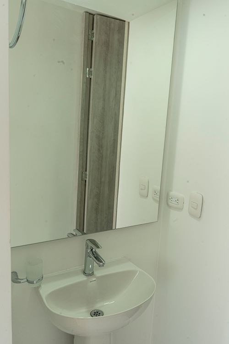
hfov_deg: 46.4
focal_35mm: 28
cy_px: 172
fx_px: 267
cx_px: 114
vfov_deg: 65.5
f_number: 13
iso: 800
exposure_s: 1/50
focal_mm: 28
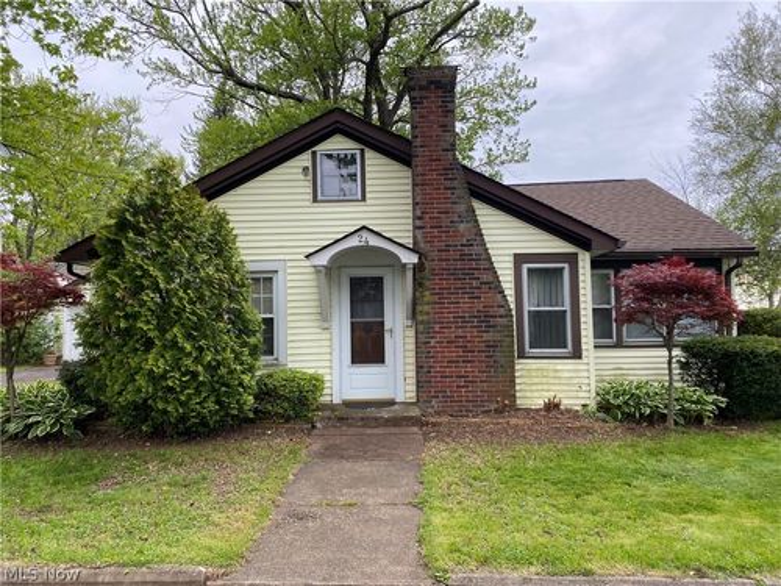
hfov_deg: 67.3
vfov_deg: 53.1
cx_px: 390
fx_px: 587
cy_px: 293
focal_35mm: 26
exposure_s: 1/209
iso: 32
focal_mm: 4.25
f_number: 1.8
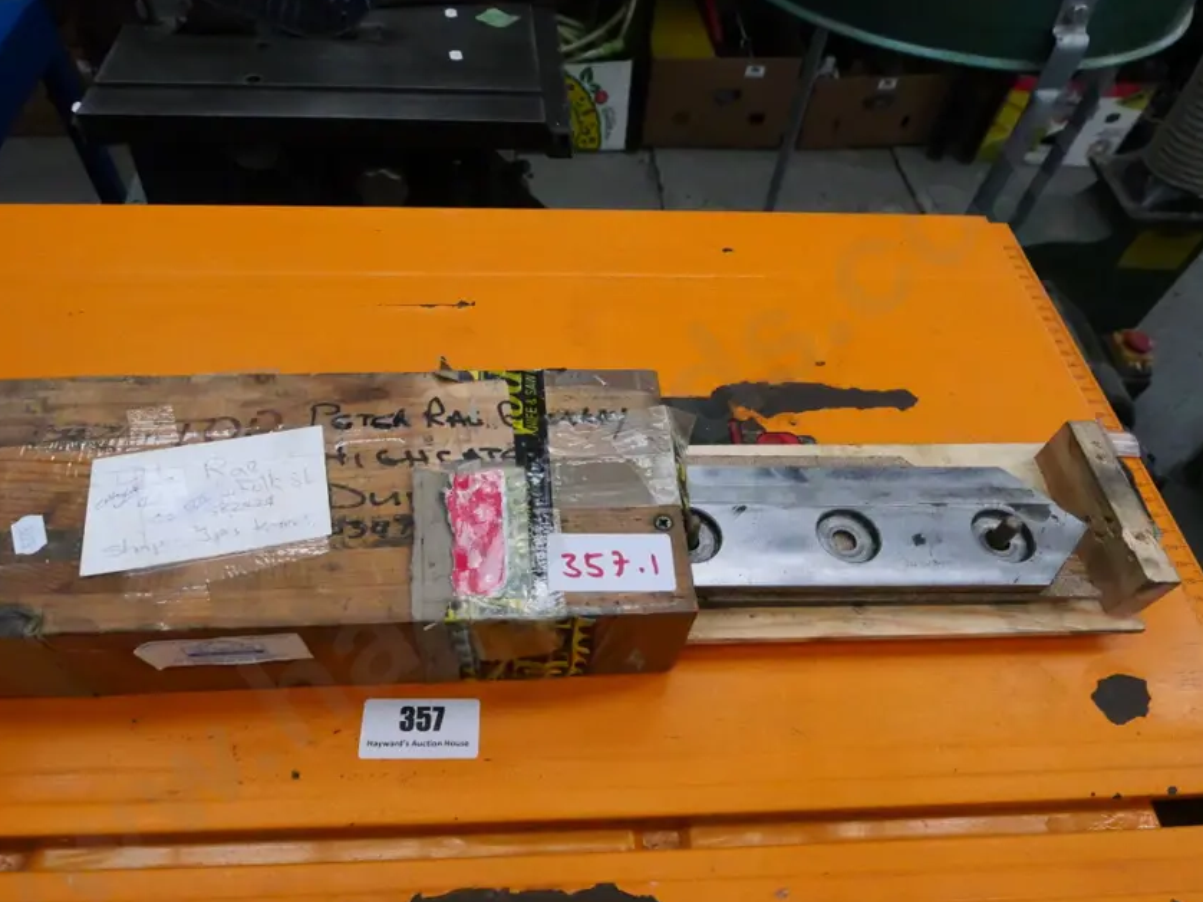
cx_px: 544
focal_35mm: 22
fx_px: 764
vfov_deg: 60.7
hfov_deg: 76.2
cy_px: 521
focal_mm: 9
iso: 6400
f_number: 5.6
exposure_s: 1/500
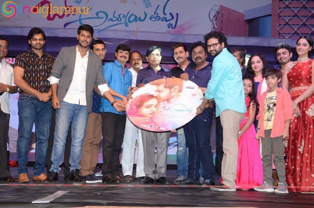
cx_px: 157
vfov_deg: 22.5
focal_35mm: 60
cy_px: 104
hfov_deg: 33.5
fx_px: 522
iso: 1250
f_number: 6.3
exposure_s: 1/125
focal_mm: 40
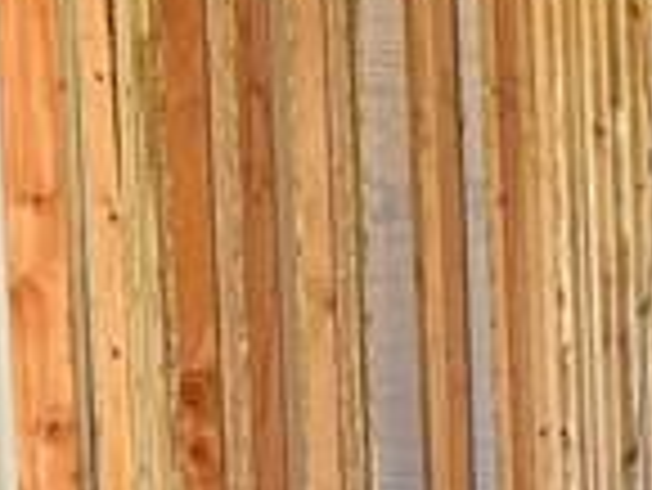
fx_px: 3186
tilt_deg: -4.6
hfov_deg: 9.8
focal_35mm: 169
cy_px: 436
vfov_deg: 8.8
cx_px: 1749
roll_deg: -0.8
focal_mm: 6.76
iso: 125
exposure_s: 1/123
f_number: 1.78
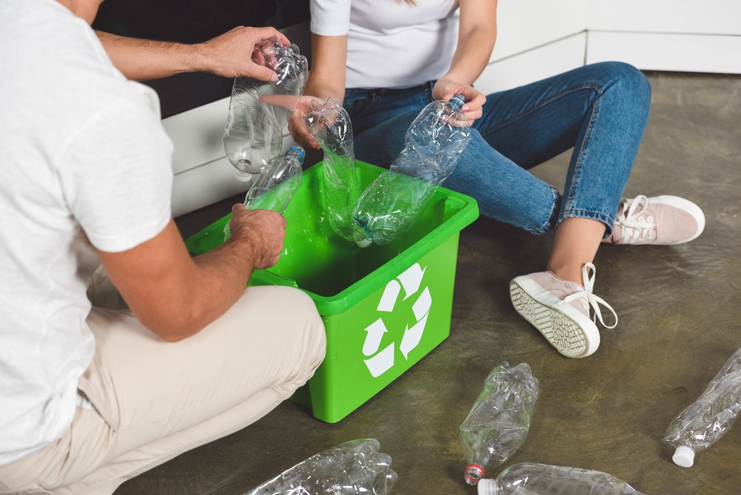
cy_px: 248
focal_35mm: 70
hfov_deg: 28.8
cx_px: 370
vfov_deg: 19.5
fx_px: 1441
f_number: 4.5
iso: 160
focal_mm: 70
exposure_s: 1/160
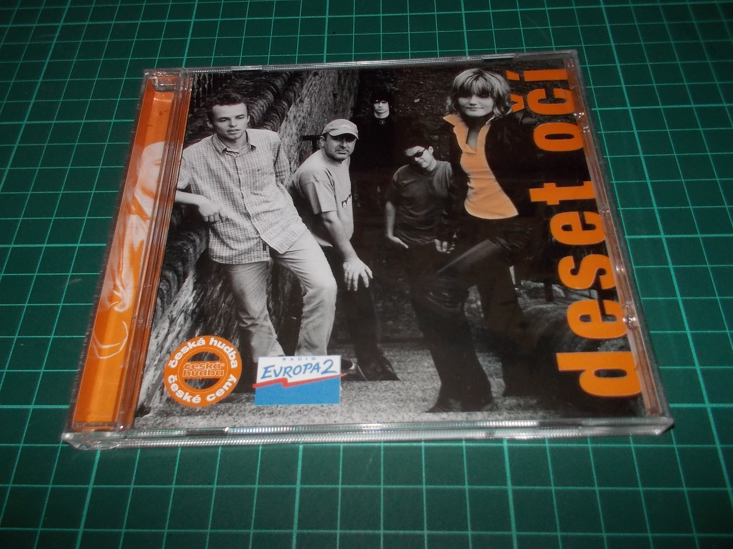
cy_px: 274
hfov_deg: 61.7
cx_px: 366
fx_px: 614
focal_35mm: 29
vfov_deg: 48.2
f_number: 3.3
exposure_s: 1/30
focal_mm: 4.1
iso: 200
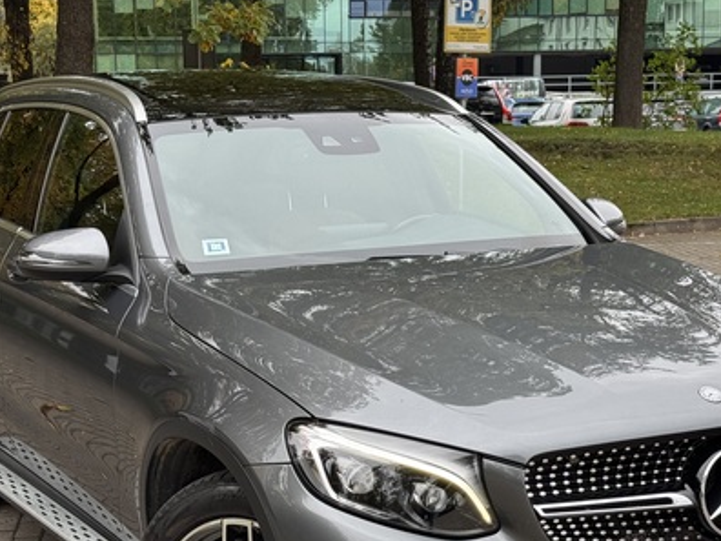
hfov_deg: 25.3
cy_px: 364
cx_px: 396
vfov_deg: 19.1
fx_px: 1604
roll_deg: +1.2
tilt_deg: -8.6
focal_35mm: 77
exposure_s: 1/356
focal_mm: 6.76
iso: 64
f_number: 1.78
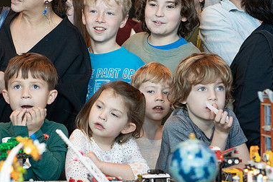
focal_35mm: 144
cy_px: 65
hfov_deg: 14.2
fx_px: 1092
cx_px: 78
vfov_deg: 9.5
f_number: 6.3
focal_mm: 85
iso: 2000
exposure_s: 1/160
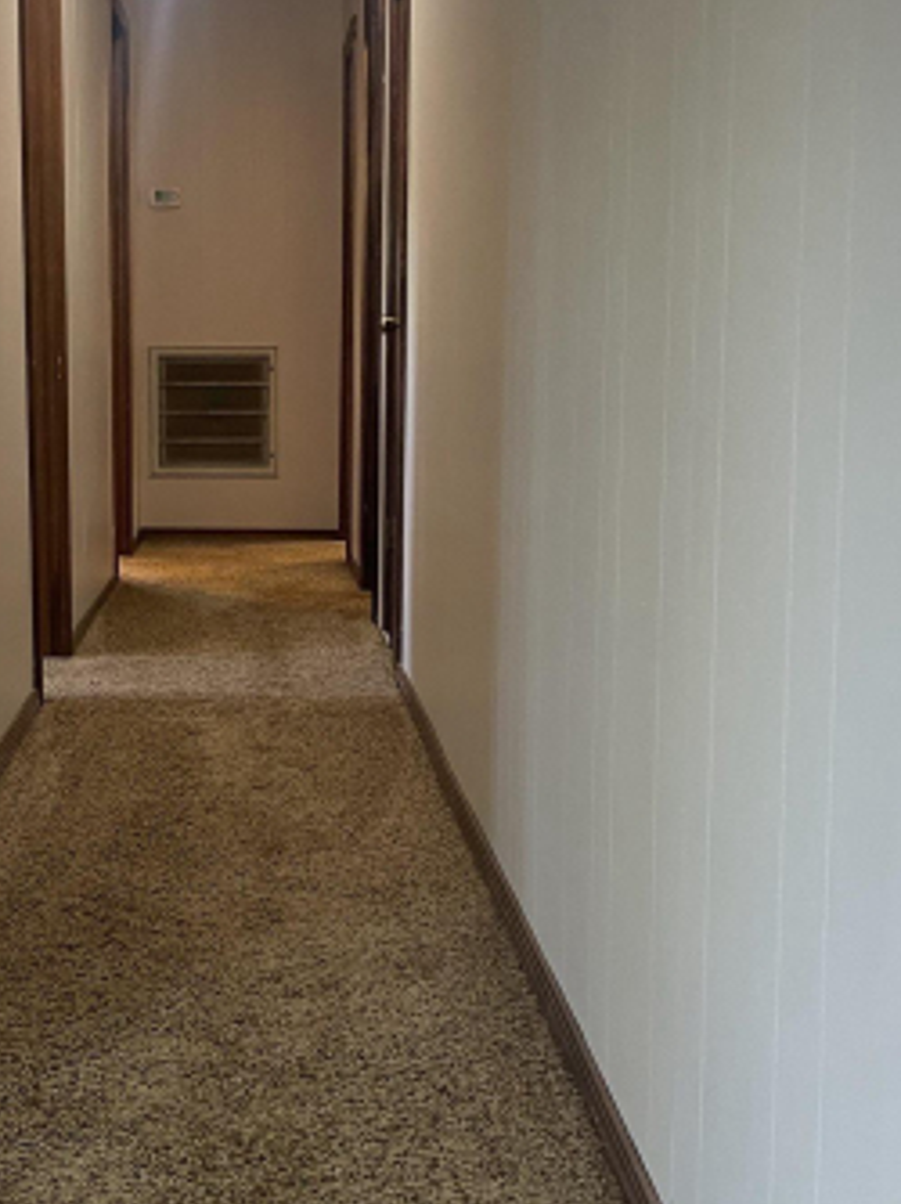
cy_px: 615
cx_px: 234
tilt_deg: -7.5
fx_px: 1737
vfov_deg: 38.2
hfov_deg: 28.7
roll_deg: -0.1
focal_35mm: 50
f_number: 1.6
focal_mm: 5.1
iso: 320
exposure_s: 1/60
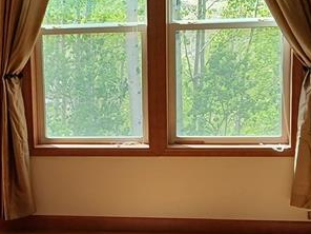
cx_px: 54
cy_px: 178
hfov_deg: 21.5
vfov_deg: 16.3
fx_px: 809
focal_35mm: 90
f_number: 1.8
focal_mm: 3.98
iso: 32
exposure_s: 1/60
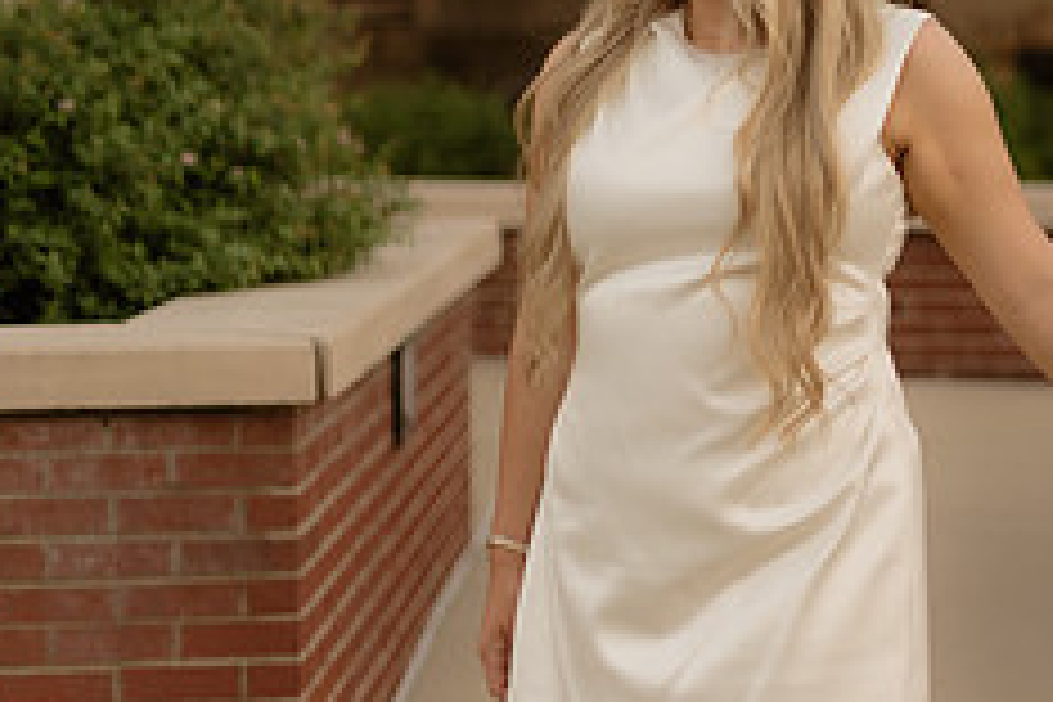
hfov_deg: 14.3
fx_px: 4036
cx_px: 1310
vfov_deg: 9.9
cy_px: -1
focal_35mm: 138
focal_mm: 50
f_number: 1.4
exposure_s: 1/320
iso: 250
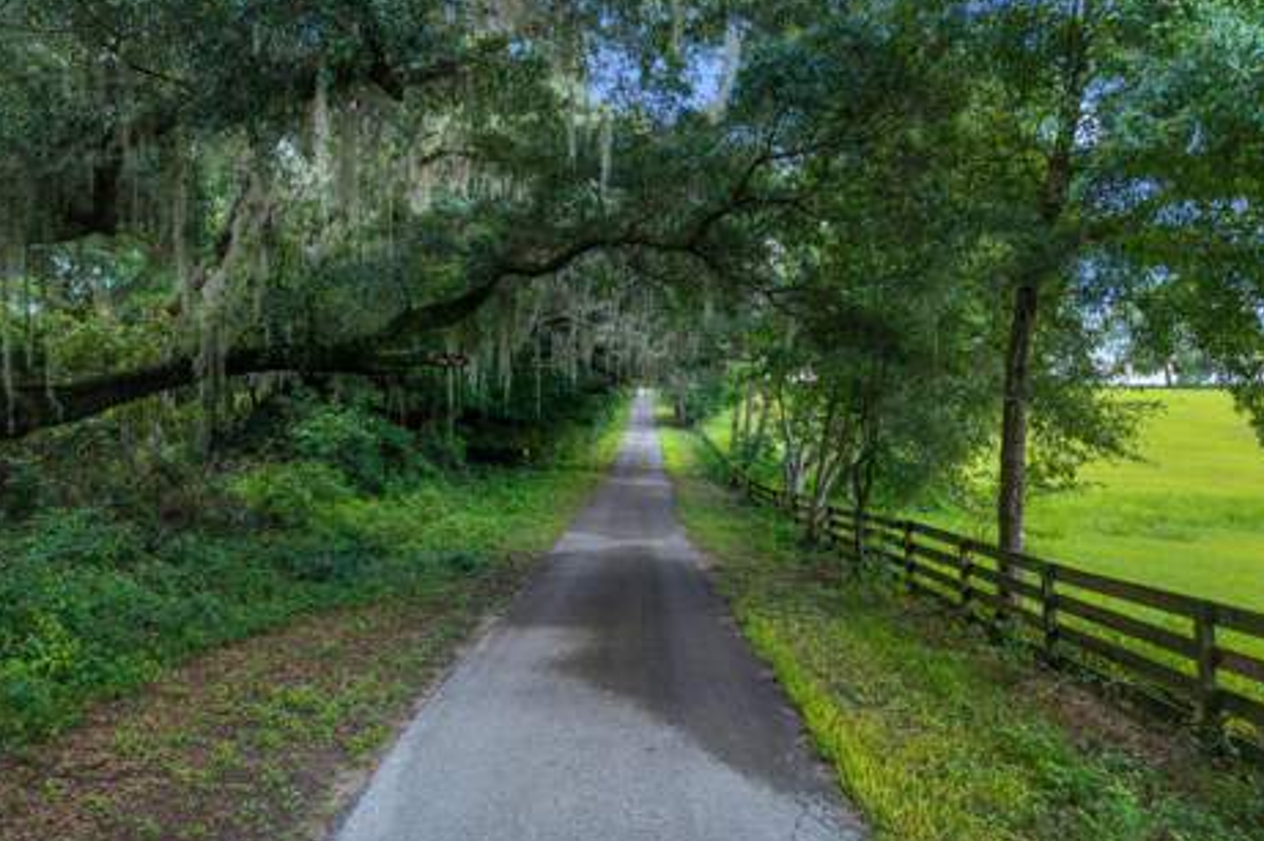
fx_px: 913
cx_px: 642
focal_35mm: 26
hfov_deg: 69.4
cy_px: 430
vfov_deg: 49.5
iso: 260
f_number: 1.8
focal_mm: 8.67
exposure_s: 1/50
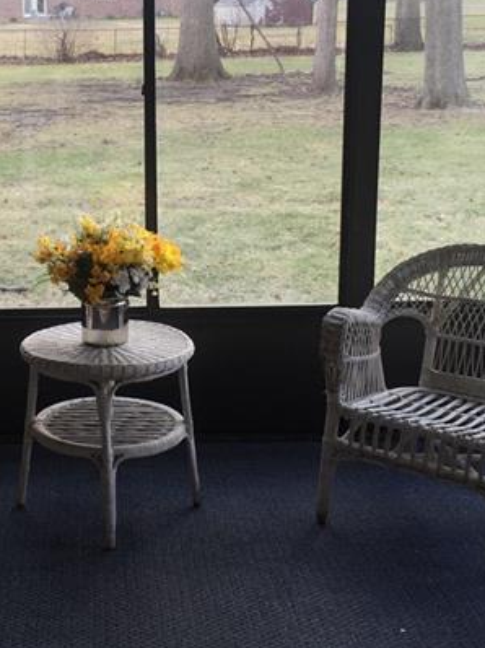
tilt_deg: -12.8
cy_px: 277
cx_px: 76
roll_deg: +3.1
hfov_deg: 25.5
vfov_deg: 34.3
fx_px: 1047
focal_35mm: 56
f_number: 2.2
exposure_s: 1/120
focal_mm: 4.15
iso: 40
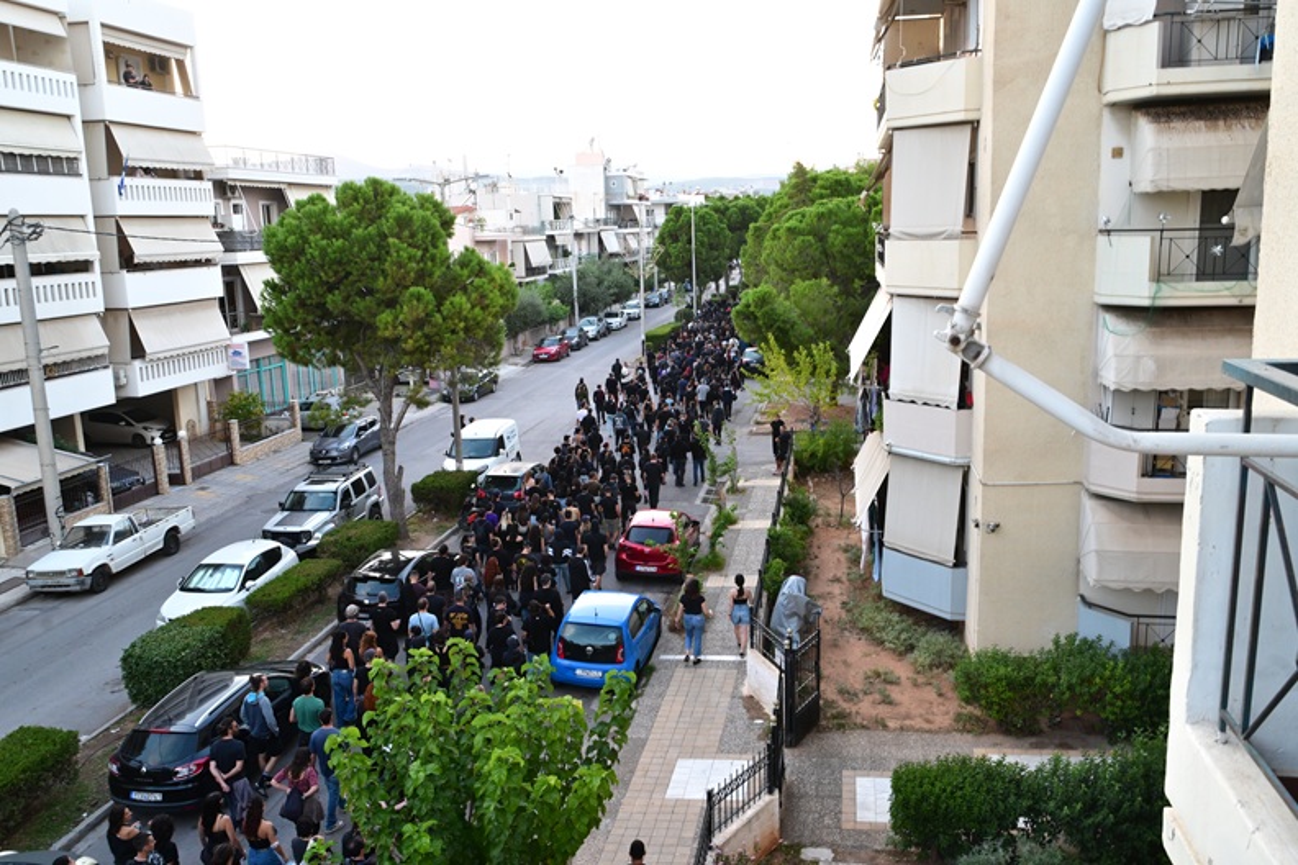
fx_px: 1064
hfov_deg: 62.8
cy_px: 432
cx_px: 649
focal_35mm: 30
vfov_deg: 44.3
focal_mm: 29.5
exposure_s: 1/100
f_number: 8
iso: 1600
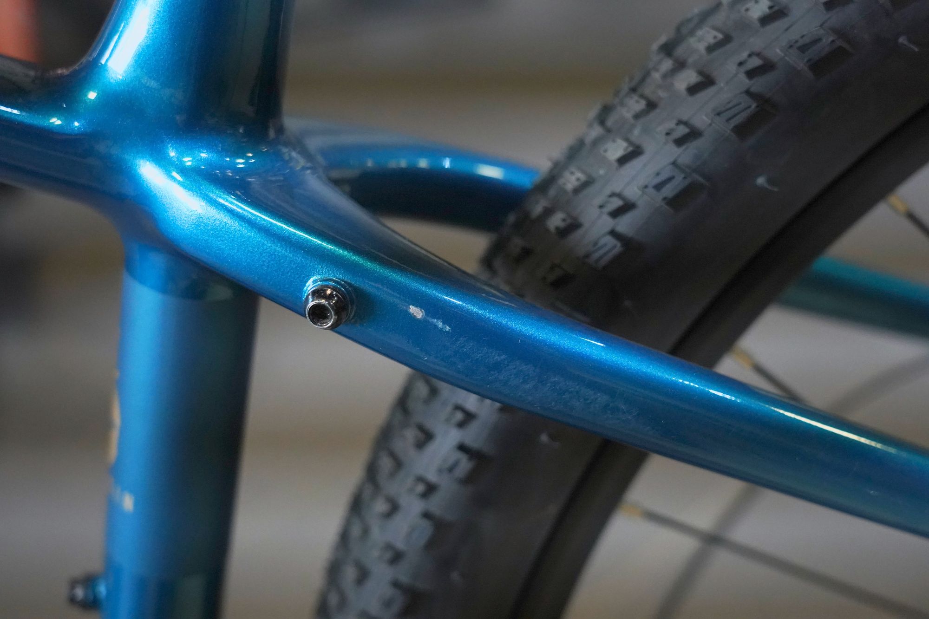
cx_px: 464
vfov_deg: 25.5
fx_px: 1367
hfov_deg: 37.5
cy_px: 310
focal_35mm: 53
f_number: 5
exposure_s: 1/200
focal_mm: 53
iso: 6400
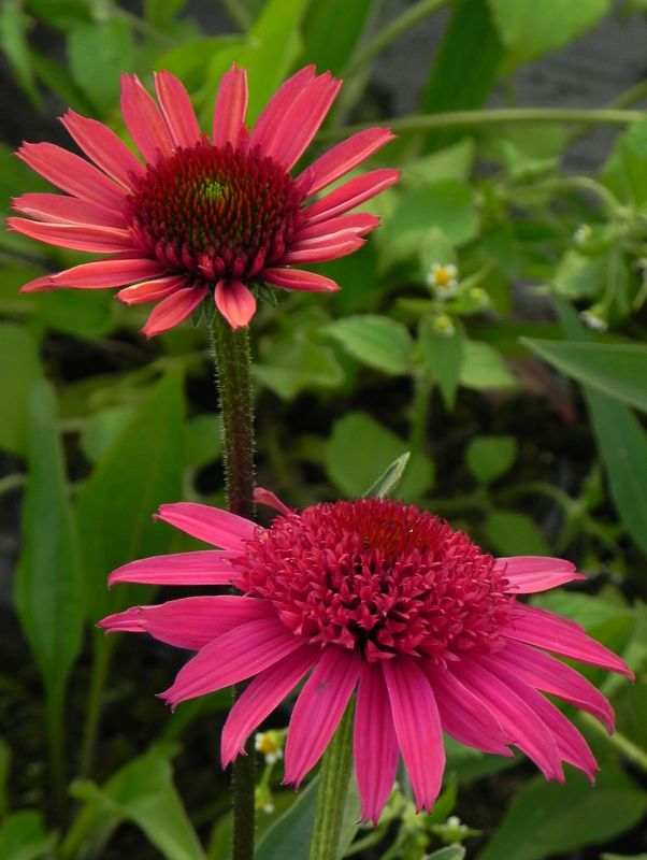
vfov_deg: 12.2
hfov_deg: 9.2
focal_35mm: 162
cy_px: 430
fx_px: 4029
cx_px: 324
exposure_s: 1/30
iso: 160
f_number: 5
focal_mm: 28.8
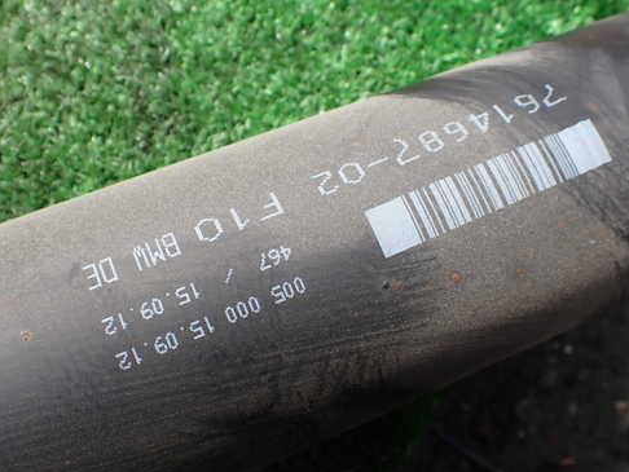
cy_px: 229
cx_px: 304
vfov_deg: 38.7
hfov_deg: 50.1
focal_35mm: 37
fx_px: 673
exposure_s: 1/640
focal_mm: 5.4
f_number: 3.2
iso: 100
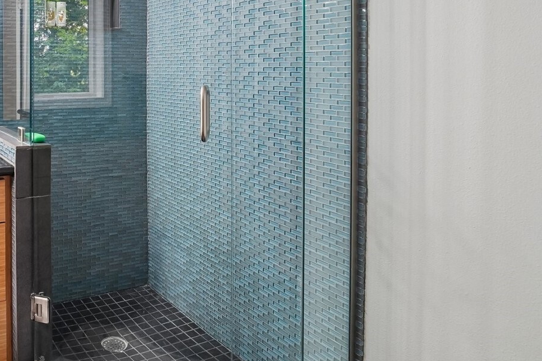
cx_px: 74
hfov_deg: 55.3
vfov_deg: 41.8
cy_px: 76
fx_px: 452
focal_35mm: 30
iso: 1600
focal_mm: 16
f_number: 8
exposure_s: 1/10
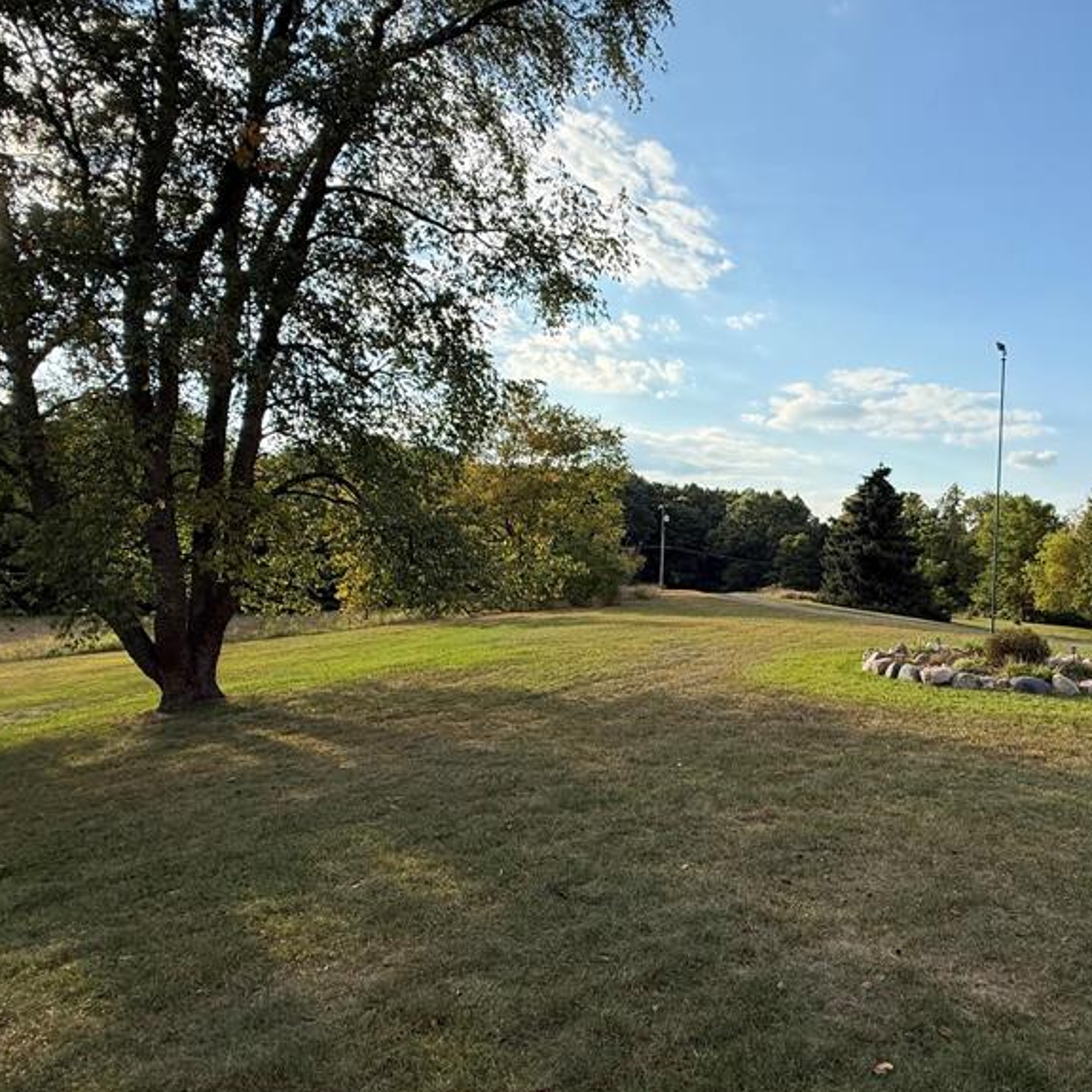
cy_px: 573
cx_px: 772
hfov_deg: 66.7
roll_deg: -1.7
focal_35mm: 22
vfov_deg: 69.6
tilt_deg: -4.3
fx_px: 785
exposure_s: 1/1125
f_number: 2.2
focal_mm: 2.22
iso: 50
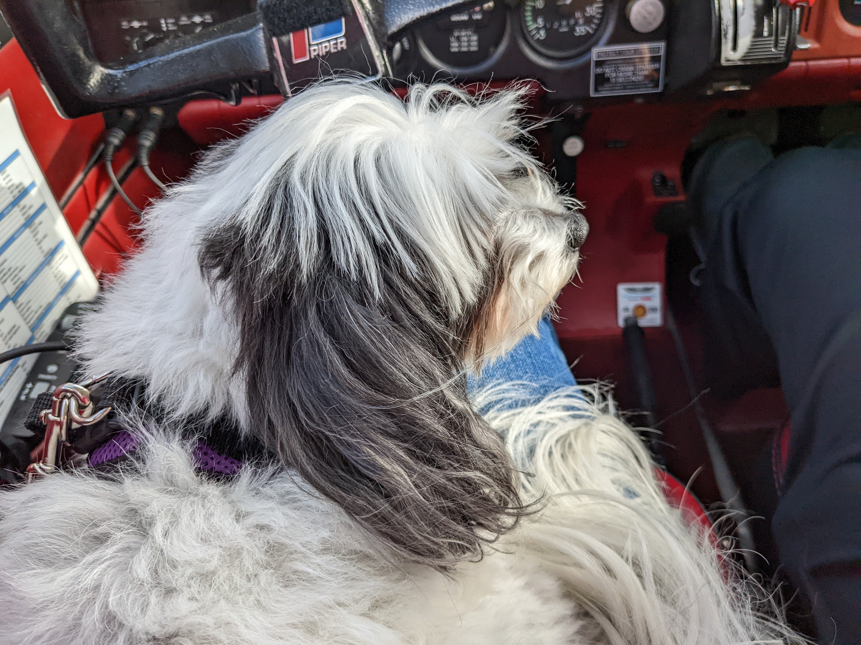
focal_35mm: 27
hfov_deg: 65.3
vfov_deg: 51.4
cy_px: 322
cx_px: 430
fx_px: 672
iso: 55
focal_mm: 4.38
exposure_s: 1/468
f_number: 1.73
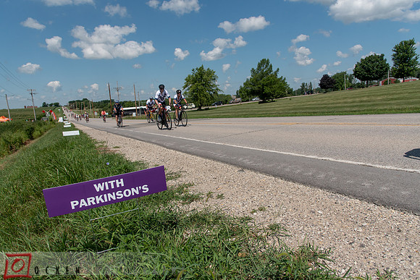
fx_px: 280
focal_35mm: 24
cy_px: 140
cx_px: 210
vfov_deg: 53.2
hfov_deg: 73.7
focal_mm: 24
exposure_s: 1/2000
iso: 200
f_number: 7.1
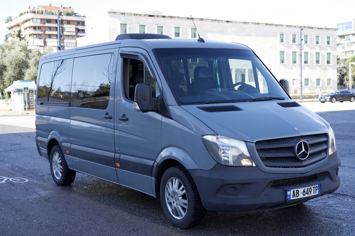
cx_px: 178
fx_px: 493
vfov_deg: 27.0
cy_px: 118
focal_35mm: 50
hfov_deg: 39.6
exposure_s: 1/60
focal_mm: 50
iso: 100
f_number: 5.6
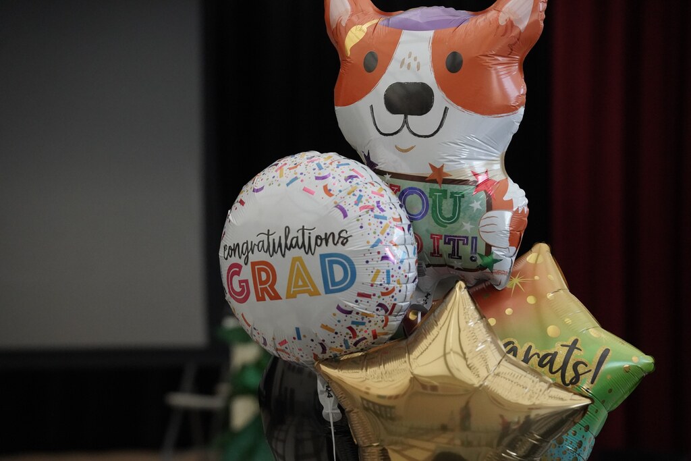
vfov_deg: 11.8
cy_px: 230
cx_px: 346
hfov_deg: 17.6
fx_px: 2227
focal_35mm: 116
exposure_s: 1/1600
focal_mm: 116
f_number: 4
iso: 10000
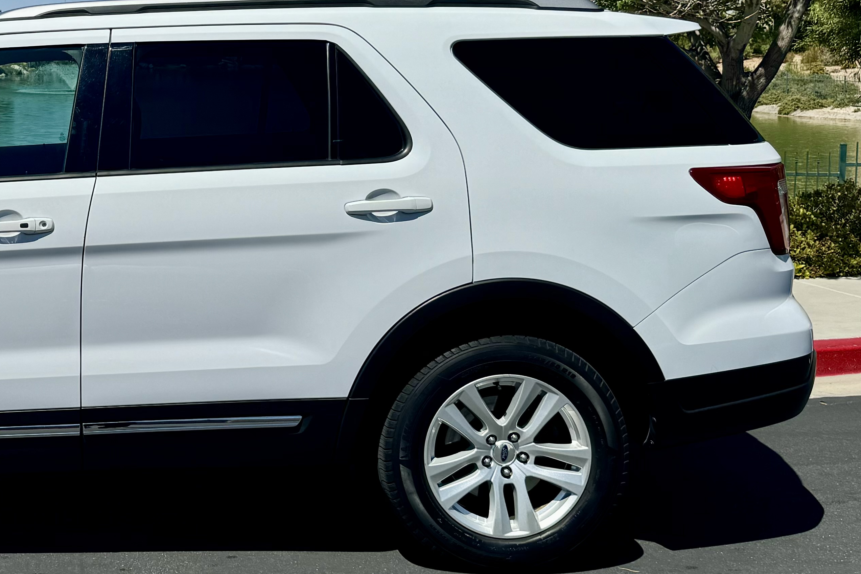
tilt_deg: -5.7
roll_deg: -0.2
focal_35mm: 56
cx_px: 91
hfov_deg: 33.8
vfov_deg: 24.0
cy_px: 166
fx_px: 1339
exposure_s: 1/9009
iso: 80
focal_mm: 6.76
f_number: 1.78
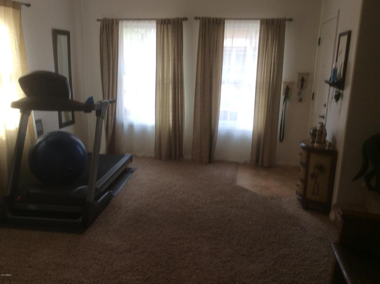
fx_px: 351
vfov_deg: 44.1
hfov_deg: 56.9
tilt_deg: -15.5
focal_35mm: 32
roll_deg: -2.4
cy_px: 142
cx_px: 190
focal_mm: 3.3
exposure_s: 1/24
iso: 32
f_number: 2.4
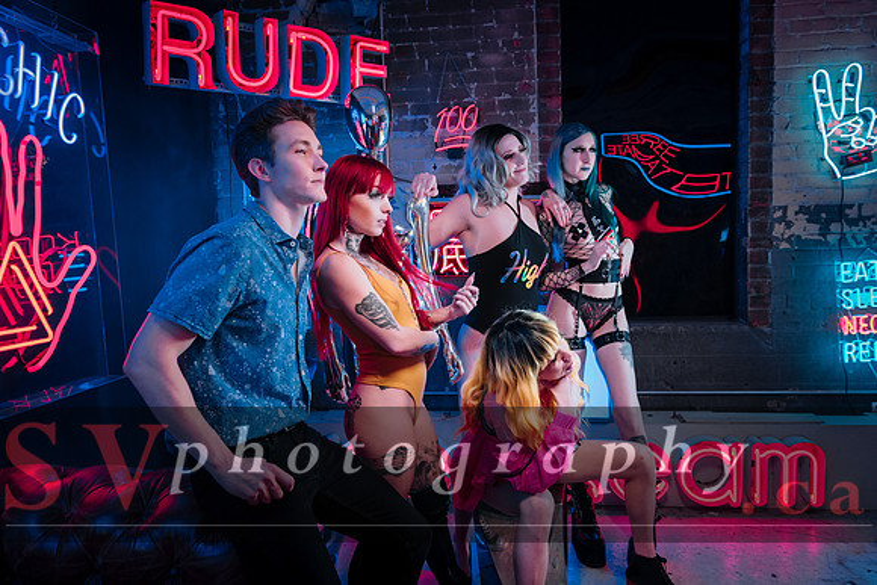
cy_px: 292
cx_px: 438
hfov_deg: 63.6
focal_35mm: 29
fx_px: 707
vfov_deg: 45.0
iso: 400
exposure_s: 1/60
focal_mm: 29
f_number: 4
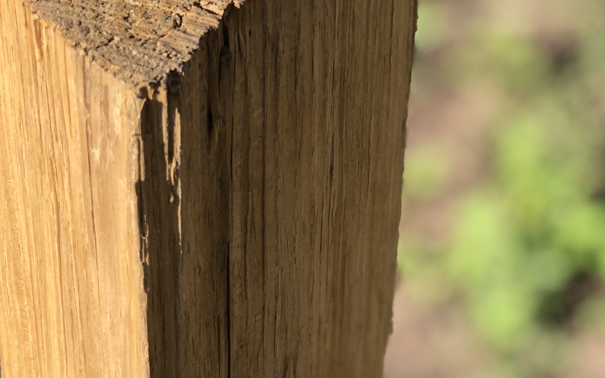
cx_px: 164
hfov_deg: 20.1
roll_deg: -1.1
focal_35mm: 103
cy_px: 137
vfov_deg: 12.7
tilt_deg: -37.6
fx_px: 1698
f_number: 2.8
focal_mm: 6.6
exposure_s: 1/194
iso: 20
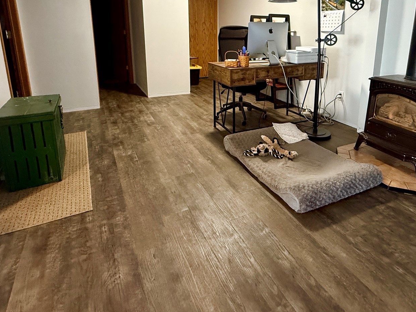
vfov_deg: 56.6
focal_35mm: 23
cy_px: 87
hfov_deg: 73.8
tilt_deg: -12.1
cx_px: 226
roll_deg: -0.5
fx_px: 276
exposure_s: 1/60
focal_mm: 2.22
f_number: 2.2
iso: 800
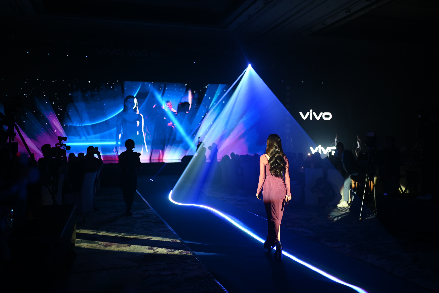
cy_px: 146
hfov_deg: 54.4
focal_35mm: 35
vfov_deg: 37.9
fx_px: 427
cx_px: 220
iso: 400
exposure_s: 1/200
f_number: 1.4
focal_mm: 35
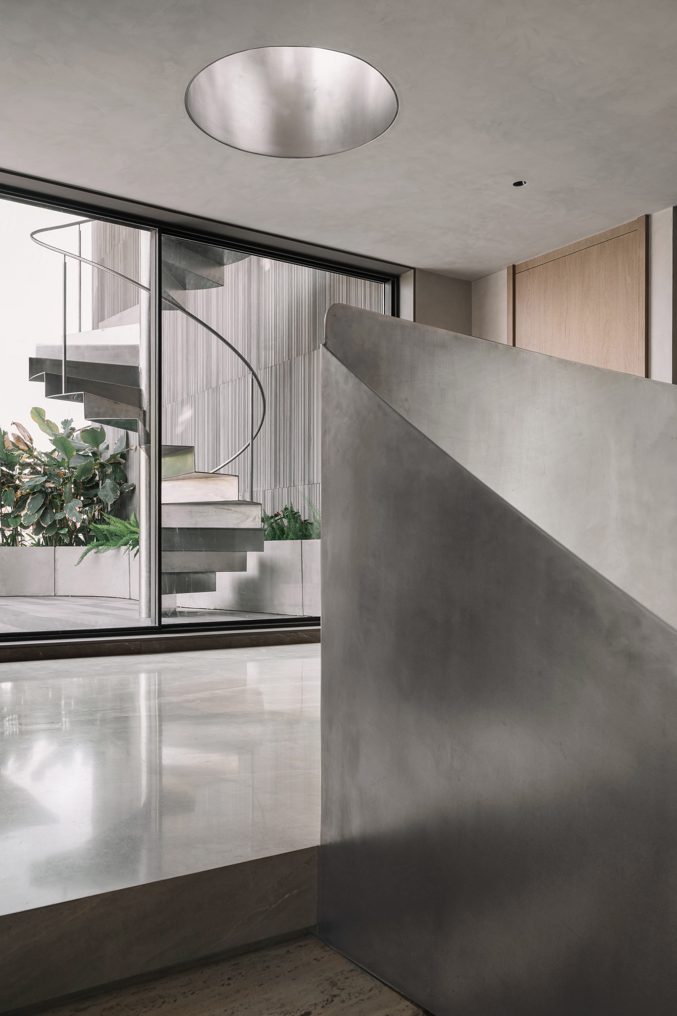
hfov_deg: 43.6
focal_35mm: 30
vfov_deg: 61.9
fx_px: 846
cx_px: 338
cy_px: 508
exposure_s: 1/3
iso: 100
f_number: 10
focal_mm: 30
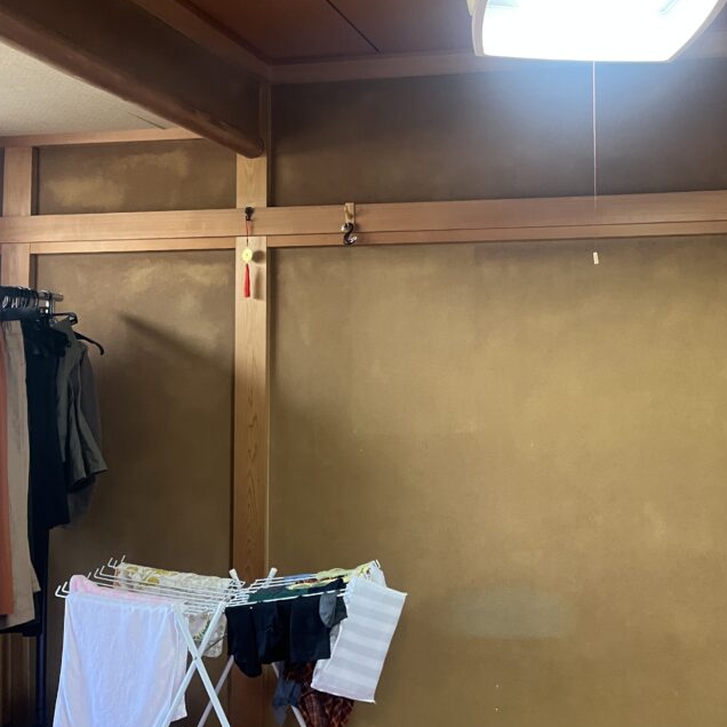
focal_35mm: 37
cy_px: 303
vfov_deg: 44.8
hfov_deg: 43.3
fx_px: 879
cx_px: 558
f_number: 1.6
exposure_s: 1/59
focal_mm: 5.1
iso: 320
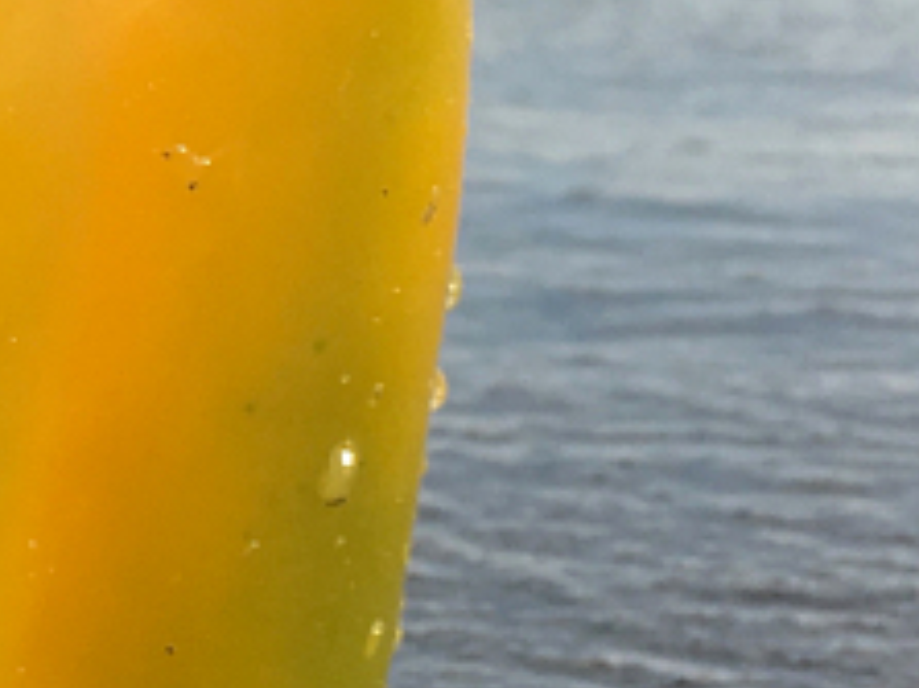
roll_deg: -1.9
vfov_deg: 9.5
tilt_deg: -16.1
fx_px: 4139
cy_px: 272
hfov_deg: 12.1
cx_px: -433
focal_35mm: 156
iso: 25
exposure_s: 1/142
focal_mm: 4.15
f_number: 2.2
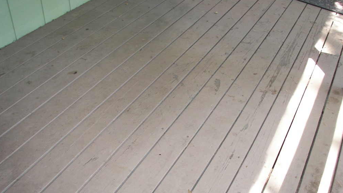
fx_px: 364
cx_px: 172
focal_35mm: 40
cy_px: 113
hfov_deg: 50.5
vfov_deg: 29.7
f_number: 2.8
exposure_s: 1/30
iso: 100
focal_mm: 6
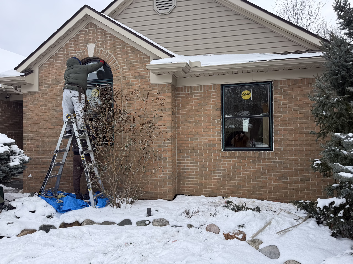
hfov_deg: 71.6
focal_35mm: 24
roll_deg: +1.2
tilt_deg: +1.5
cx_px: 176
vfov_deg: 56.8
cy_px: 132
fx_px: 245
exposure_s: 1/2445
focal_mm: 6.76
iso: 80
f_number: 1.78
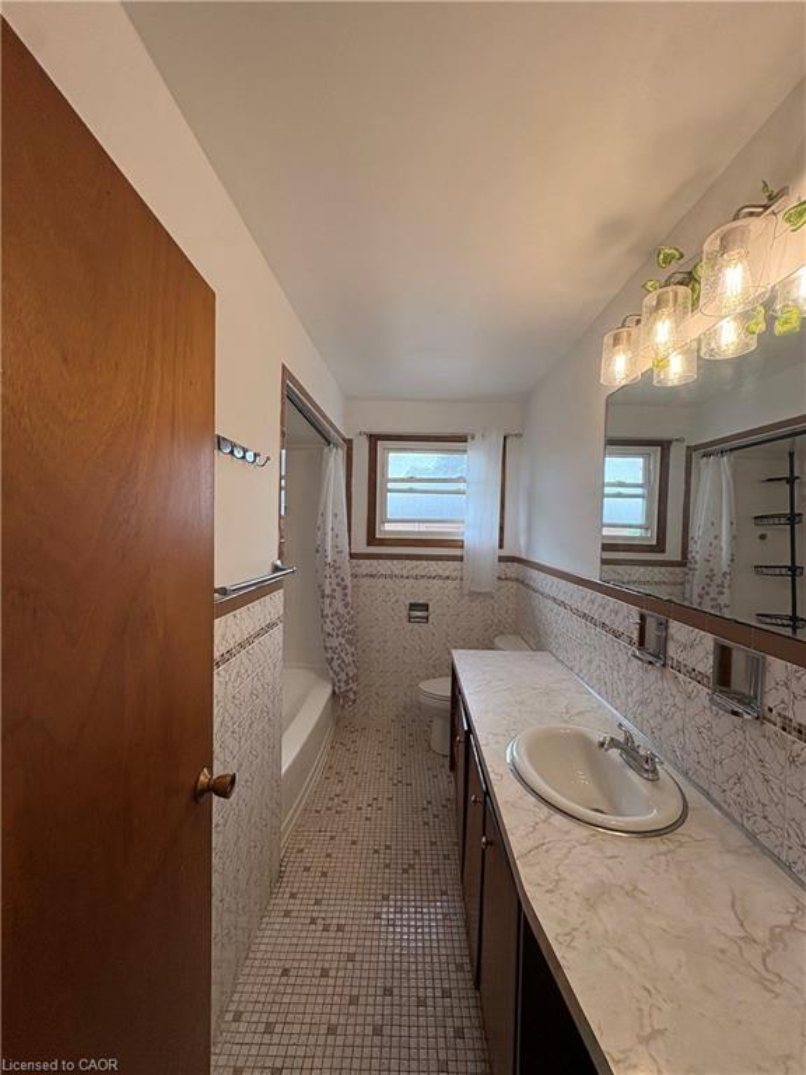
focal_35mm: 14
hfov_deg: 85.7
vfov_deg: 102.1
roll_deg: -2.5
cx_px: 403
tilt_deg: -2.2
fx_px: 435
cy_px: 538
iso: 100
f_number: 2.2
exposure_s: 1/120
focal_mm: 2.22
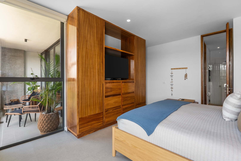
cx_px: 120
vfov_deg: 70.5
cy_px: 80
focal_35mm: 17
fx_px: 114
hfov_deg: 93.2
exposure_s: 1/25
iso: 500
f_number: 9
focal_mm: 17
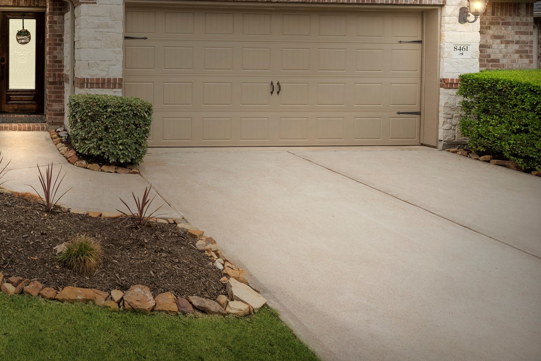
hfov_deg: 55.3
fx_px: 421
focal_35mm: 28
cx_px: 39
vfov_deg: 42.9
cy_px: 42
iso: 100
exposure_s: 1/30
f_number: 8
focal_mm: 15
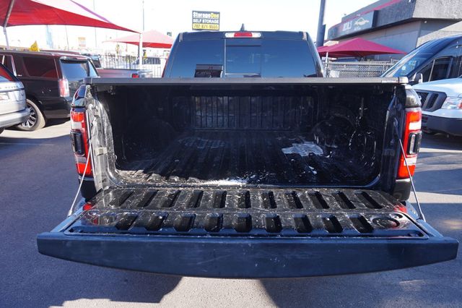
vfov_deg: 53.1
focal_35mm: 24
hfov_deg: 73.8
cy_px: 154
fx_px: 308
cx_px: 231
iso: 100
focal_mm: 16
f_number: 5
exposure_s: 1/80
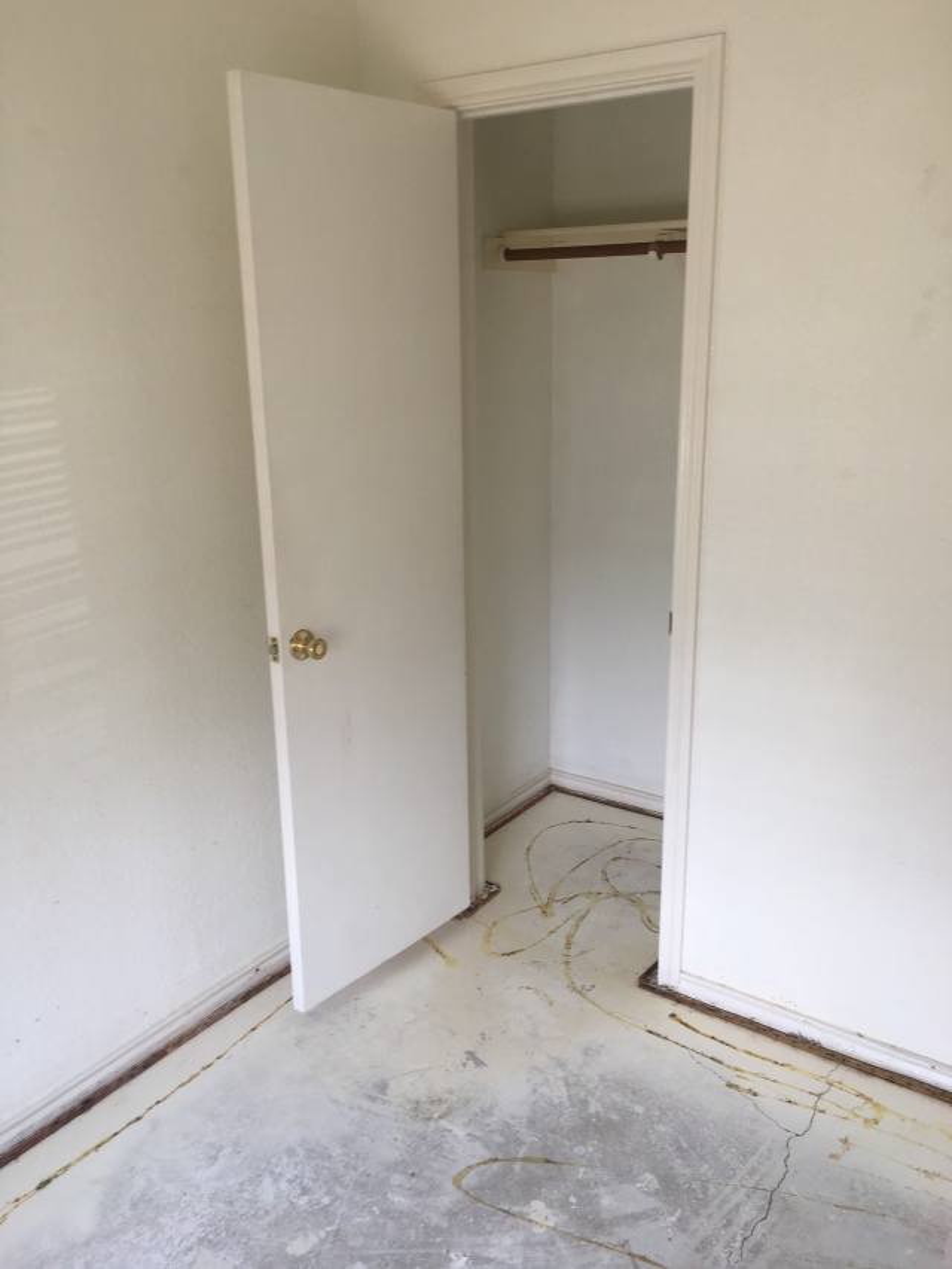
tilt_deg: -14.4
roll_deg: +0.6
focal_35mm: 29
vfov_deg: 61.7
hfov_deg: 48.2
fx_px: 1063
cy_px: 634
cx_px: 476
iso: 25
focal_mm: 4.15
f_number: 2.2
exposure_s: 1/60
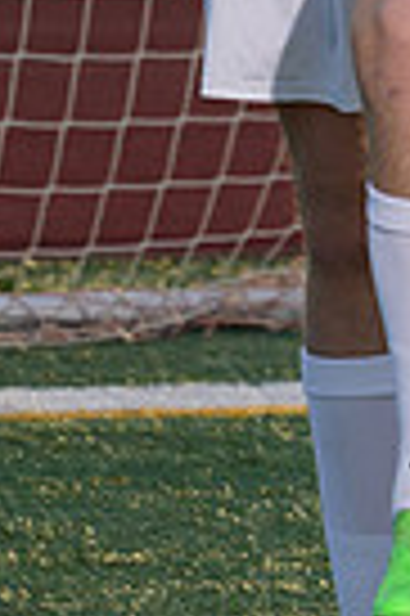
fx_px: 18187
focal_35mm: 1062
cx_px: 291
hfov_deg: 1.3
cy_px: -162
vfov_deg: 1.9
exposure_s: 1/200
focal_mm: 250
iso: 100
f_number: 8
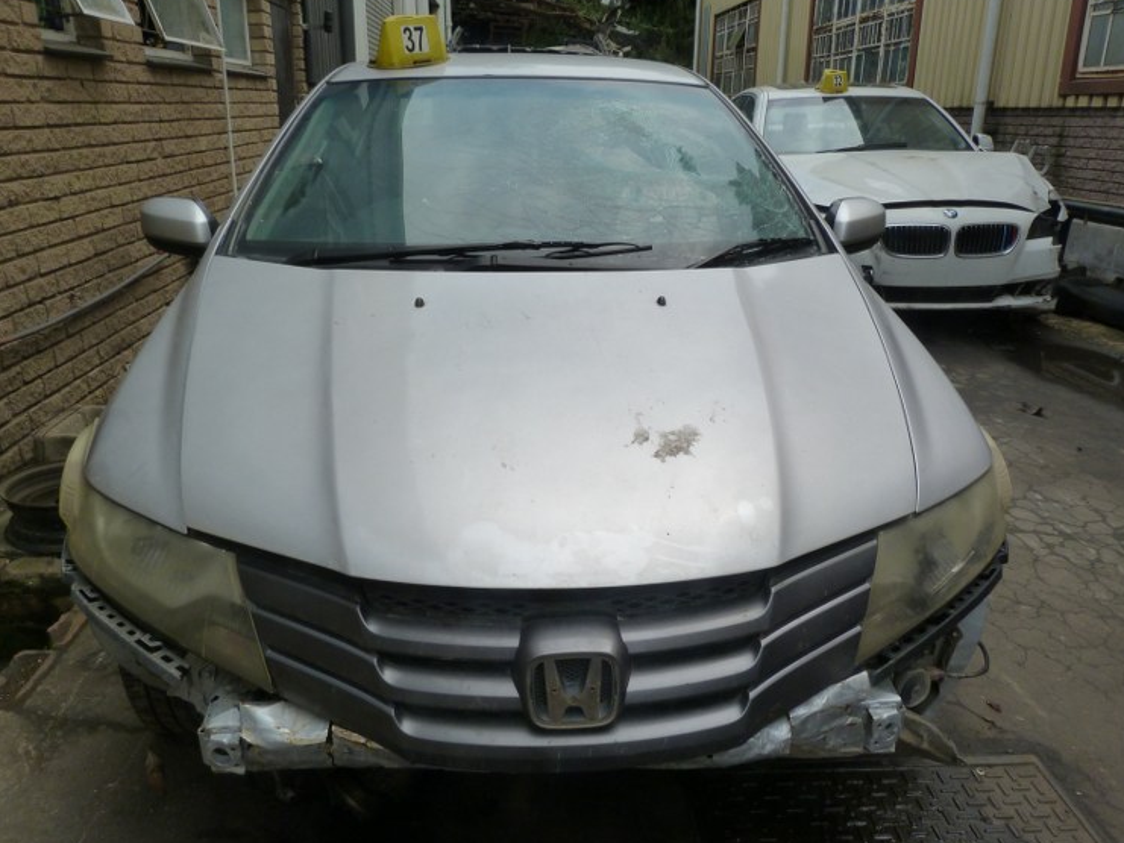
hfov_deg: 65.3
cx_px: 555
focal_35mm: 27
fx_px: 877
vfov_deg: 51.4
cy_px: 432
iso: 125
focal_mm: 4.5
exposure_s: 1/250
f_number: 5.6
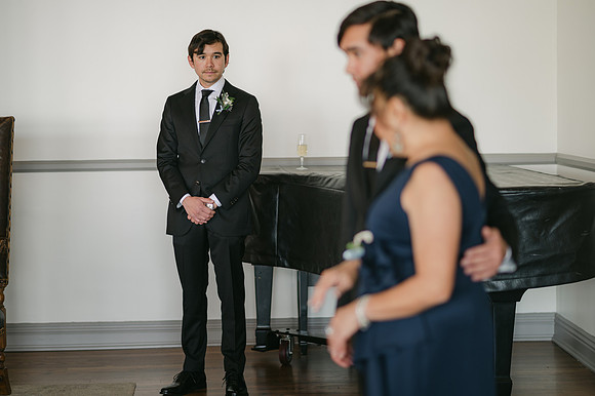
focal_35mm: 87
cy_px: 198
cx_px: 297
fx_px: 1429
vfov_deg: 15.8
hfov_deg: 23.5
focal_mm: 85
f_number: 2
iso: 100
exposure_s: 1/125
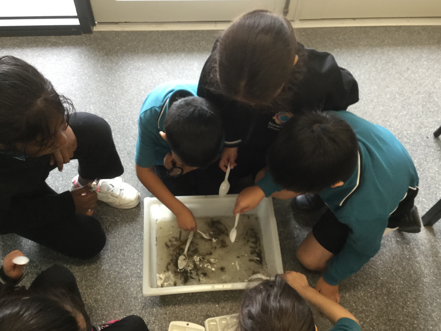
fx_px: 446
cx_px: 220
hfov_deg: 52.6
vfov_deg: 40.7
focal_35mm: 35
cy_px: 173
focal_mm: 3.3
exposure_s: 1/33
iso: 100
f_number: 2.4
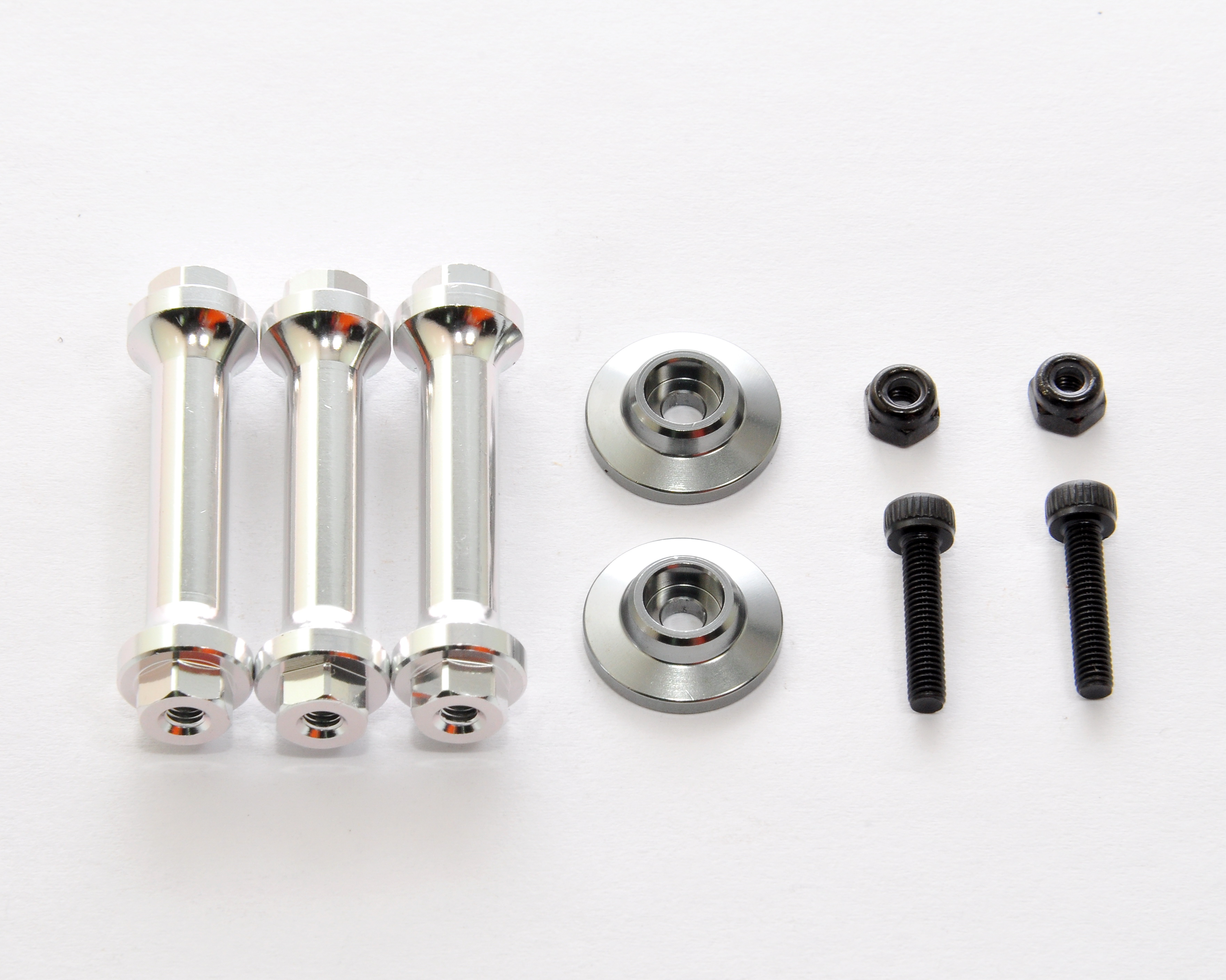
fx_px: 8330
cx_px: 588
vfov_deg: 6.7
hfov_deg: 8.4
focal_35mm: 230
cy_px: 492
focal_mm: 135
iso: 400
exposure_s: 1/60
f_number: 22
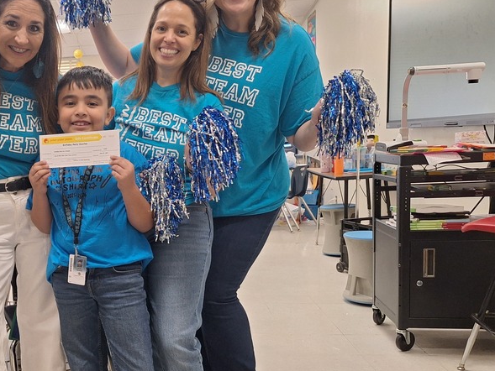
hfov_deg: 44.1
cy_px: 212
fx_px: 572
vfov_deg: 35.9
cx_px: 85
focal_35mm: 40
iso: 200
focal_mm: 5.54
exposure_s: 1/40
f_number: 1.8
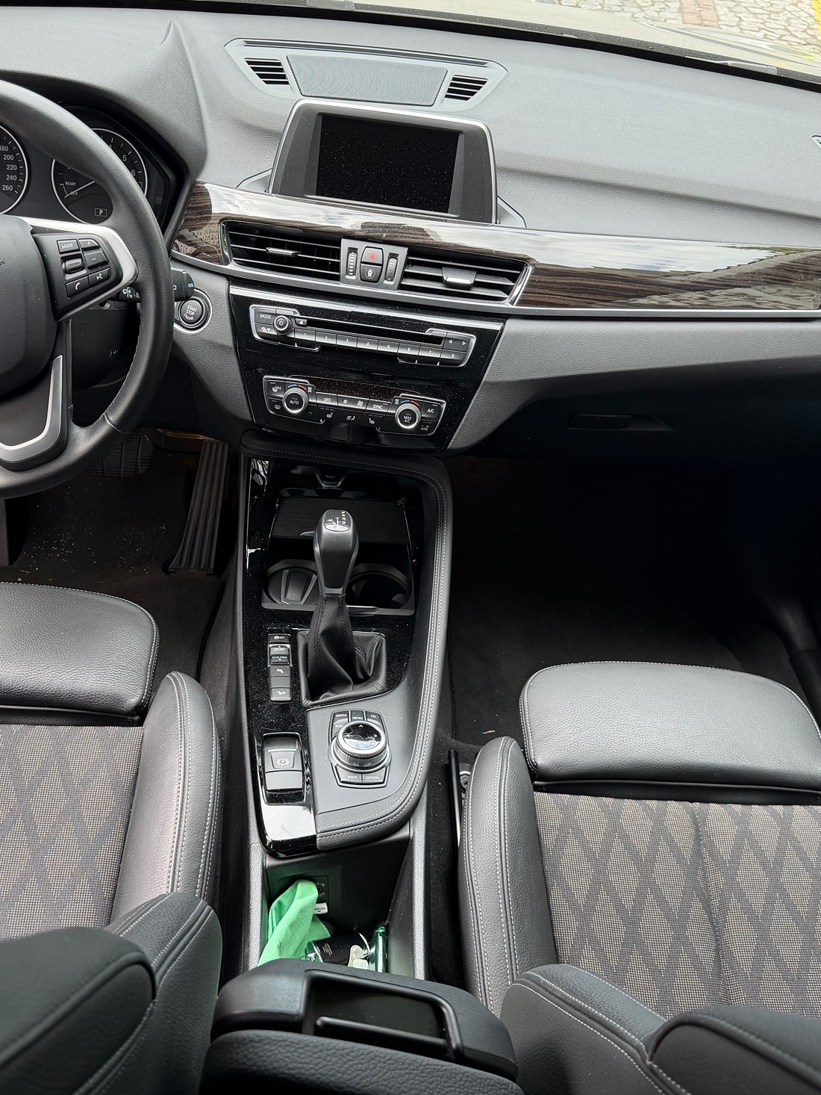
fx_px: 1043
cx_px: 389
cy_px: 534
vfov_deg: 55.3
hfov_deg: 42.9
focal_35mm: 33
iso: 100
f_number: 1.78
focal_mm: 6.76
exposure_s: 1/121
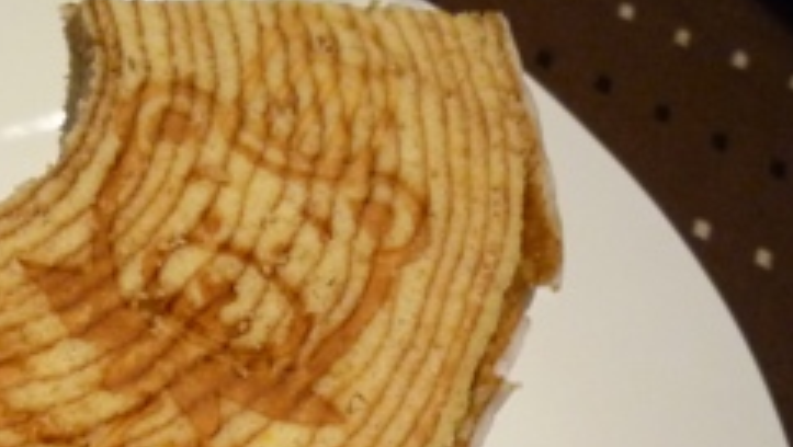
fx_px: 1010
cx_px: 169
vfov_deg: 23.8
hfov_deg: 41.2
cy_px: 460
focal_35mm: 48
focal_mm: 4.4
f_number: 2.8
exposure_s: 1/20
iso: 400
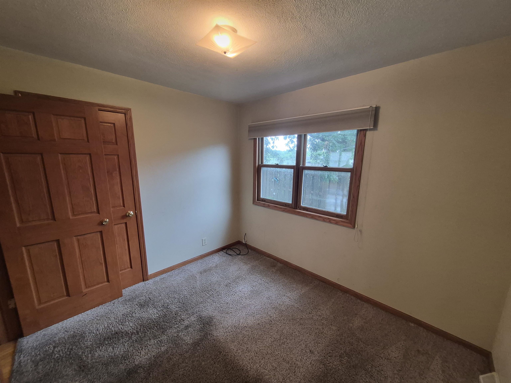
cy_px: 192
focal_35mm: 13
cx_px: 256
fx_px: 192
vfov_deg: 89.9
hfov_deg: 106.2
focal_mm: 1.74
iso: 200
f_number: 2.2
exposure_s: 1/60
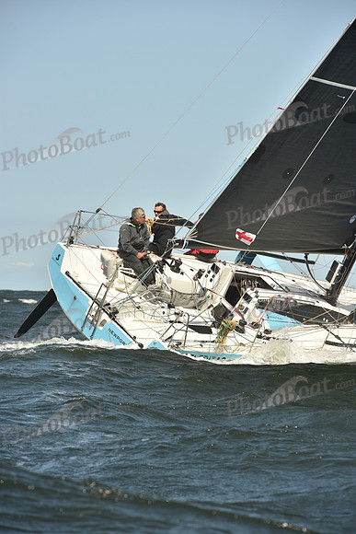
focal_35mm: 200
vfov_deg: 10.3
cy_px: 267
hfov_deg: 6.9
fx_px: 2965
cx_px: 178
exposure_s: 1/800
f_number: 9
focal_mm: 200
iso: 250
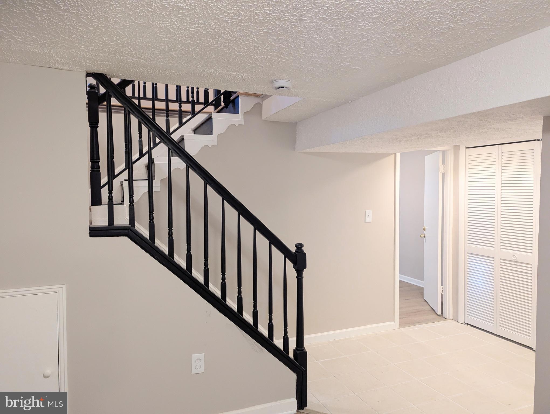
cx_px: 275
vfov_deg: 56.9
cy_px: 207
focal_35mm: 24
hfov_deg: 71.5
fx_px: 382
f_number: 1.85
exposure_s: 1/60
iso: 419
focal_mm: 6.81
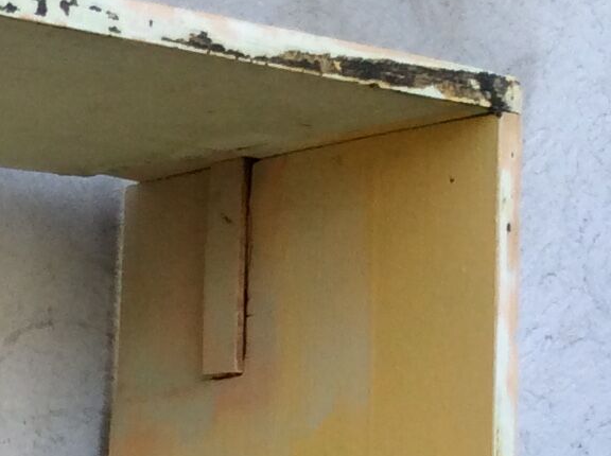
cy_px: 794
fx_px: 2537
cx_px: -730
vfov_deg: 9.8
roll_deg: +0.4
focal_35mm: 144
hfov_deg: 11.8
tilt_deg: -1.7
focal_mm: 3.3
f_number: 2.4
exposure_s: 1/184
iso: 32
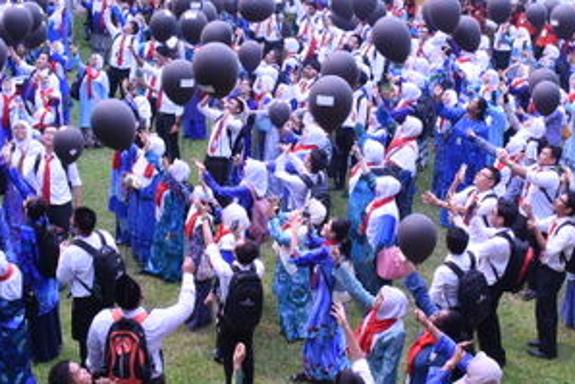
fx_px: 927
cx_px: 255
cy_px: 66
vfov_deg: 23.0
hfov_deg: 34.4
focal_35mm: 58
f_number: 13
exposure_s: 1/100
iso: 400
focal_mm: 18
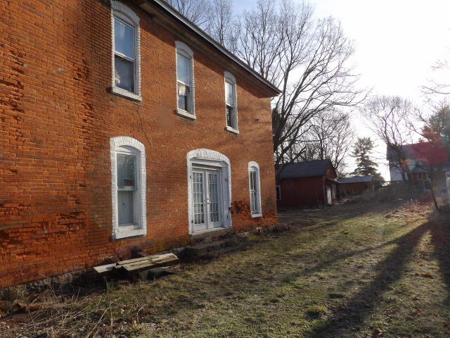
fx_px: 312
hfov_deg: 71.6
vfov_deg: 56.8
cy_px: 169
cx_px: 225
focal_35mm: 24
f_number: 5.6
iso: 100
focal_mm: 4.3
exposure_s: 1/233
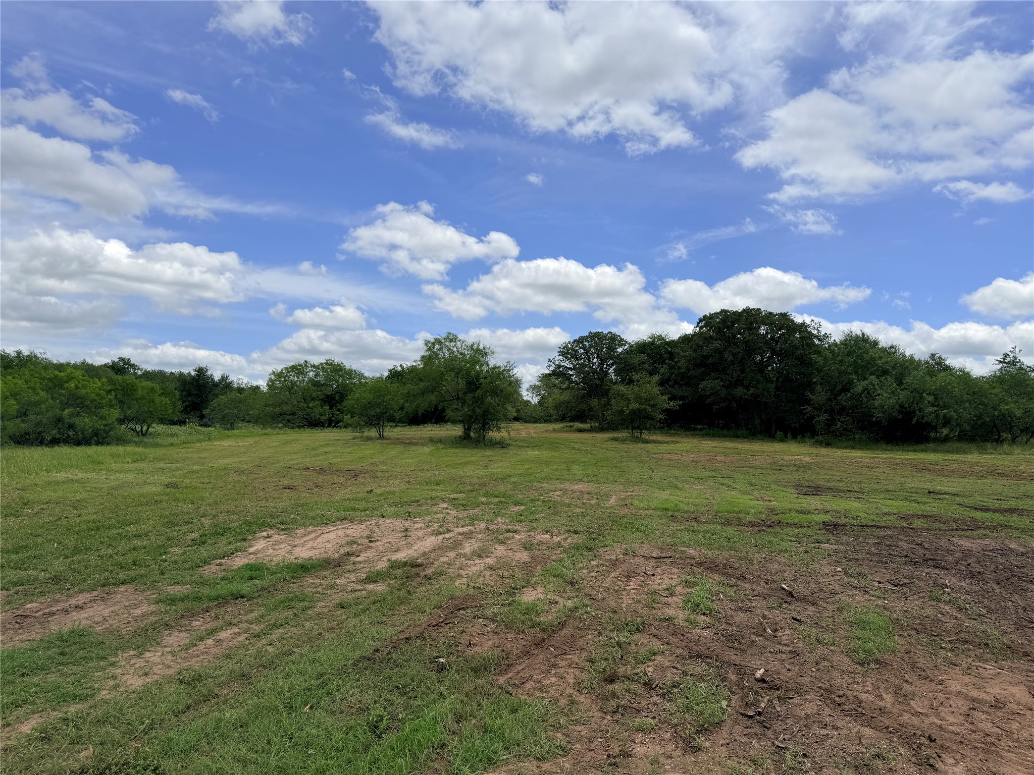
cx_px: 517
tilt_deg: +3.1
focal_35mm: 24
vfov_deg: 56.8
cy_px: 388
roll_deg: -0.8
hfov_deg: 71.6
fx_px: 717
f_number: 1.78
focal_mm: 6.76
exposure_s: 1/8130
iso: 80
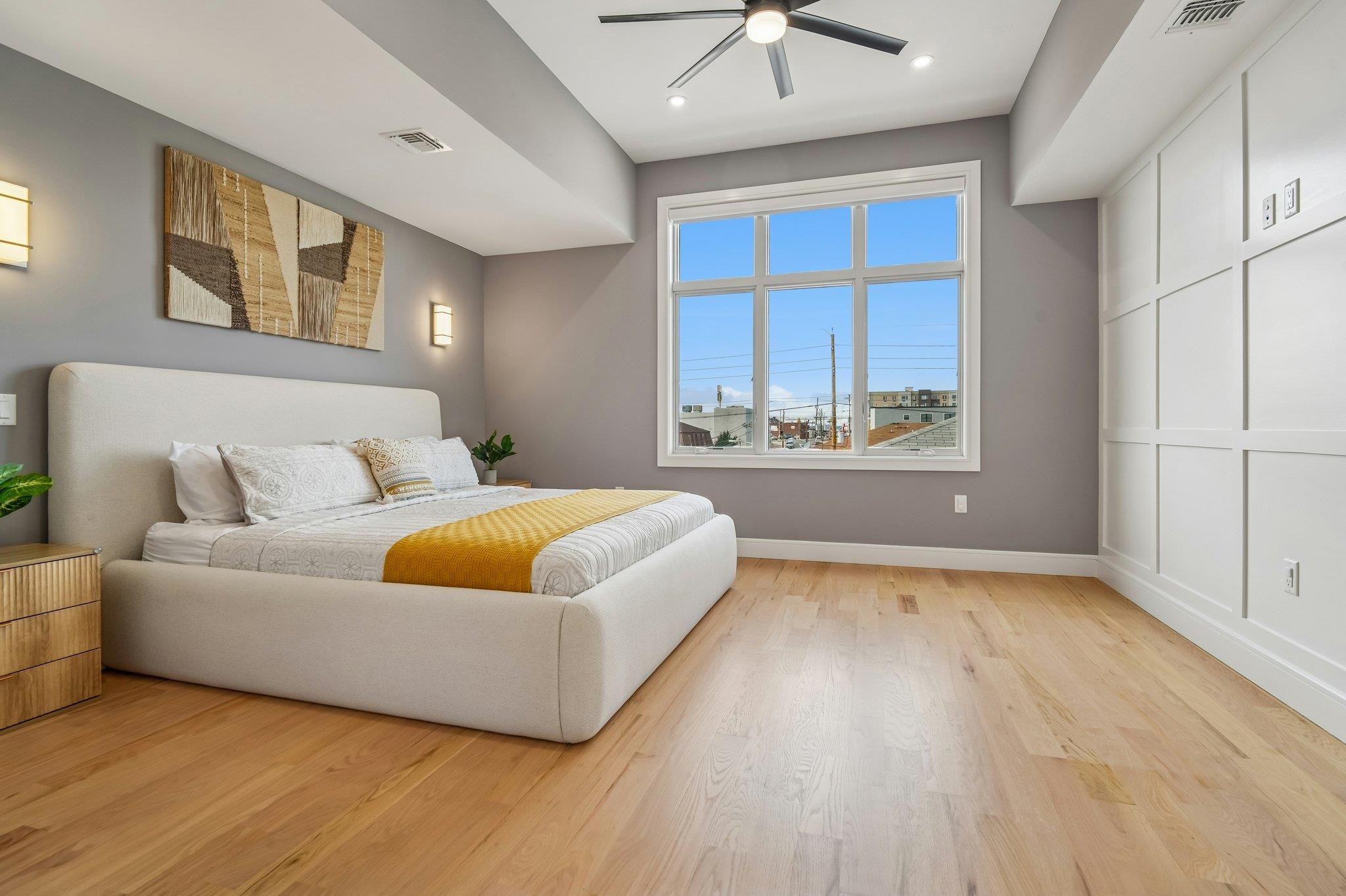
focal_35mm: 16
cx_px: 673
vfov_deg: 73.7
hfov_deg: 96.7
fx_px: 598
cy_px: 448
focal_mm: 16
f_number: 8
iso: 400
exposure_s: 1/80
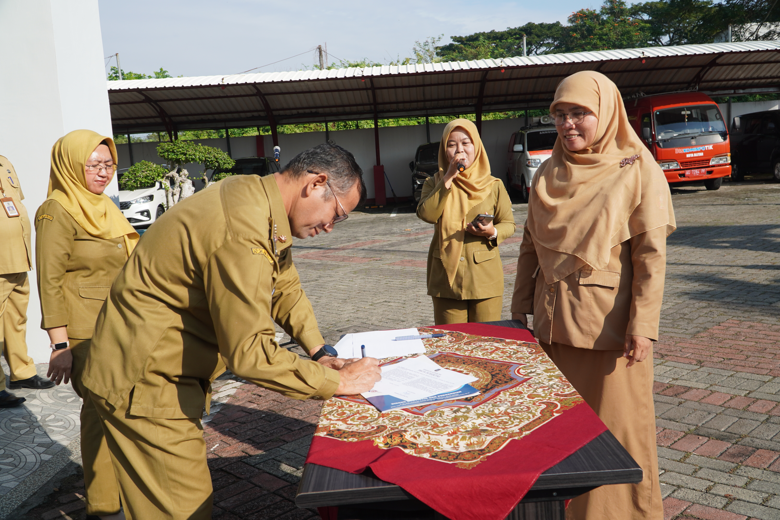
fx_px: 682
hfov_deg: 59.5
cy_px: 260
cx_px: 390
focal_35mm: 32
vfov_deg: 41.7
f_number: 5
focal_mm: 21
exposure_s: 1/800
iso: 160
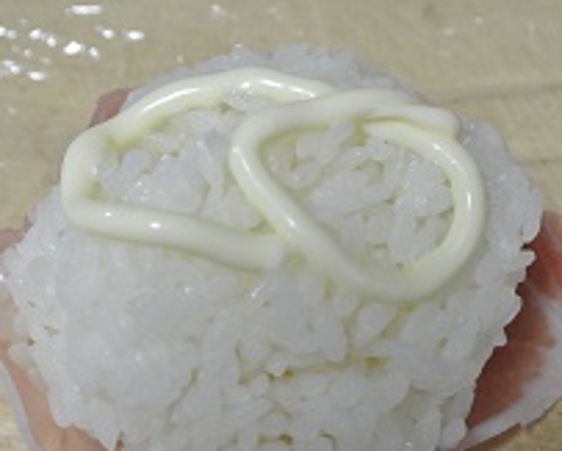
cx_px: 327
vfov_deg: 21.9
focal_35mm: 70
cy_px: 268
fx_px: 1166
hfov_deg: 27.1
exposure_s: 1/25
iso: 800
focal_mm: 14.5
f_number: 4
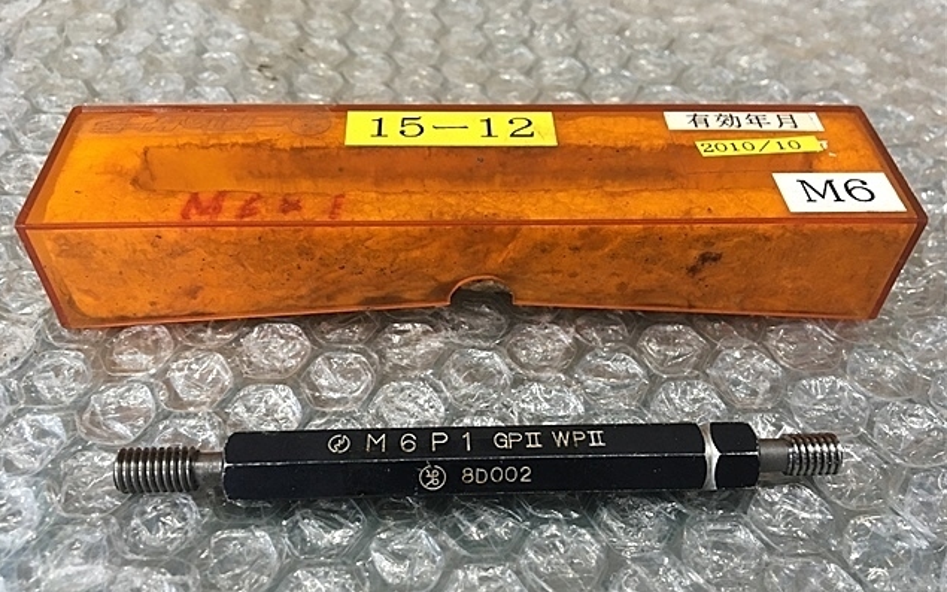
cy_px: 331
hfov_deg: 61.2
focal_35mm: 31
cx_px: 471
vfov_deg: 40.5
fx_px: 800
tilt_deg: -47.6
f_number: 2.2
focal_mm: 4.15
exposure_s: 1/30
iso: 125
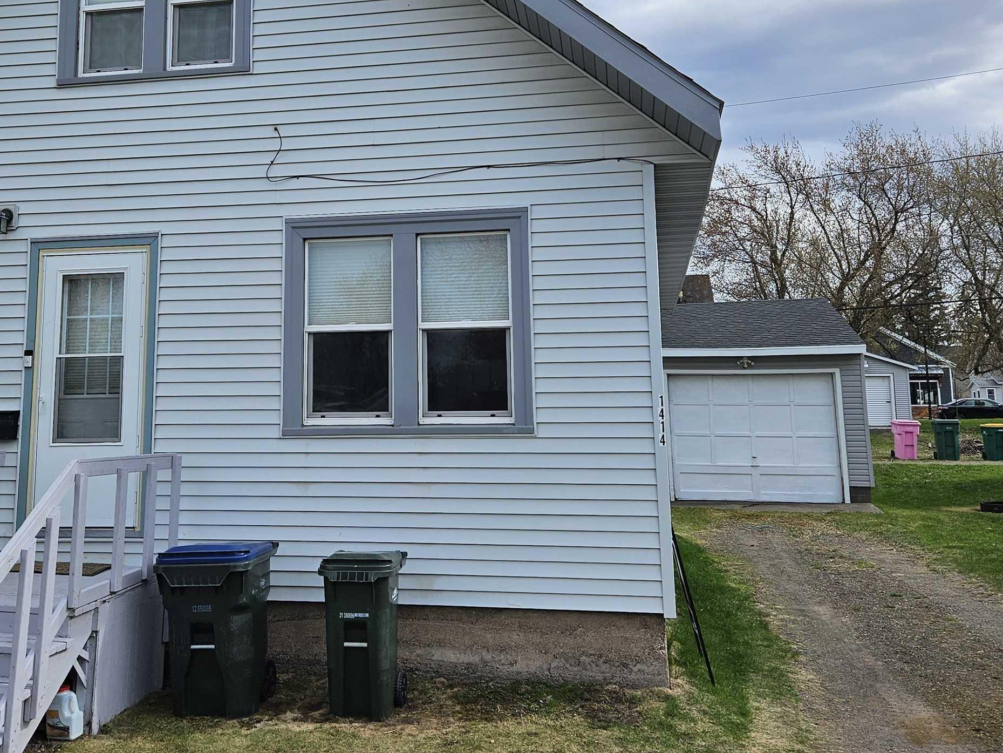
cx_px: 389
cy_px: 255
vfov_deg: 37.4
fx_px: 1101
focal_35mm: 38
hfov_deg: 48.6
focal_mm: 5.4
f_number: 1.8
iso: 25
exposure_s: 1/2151
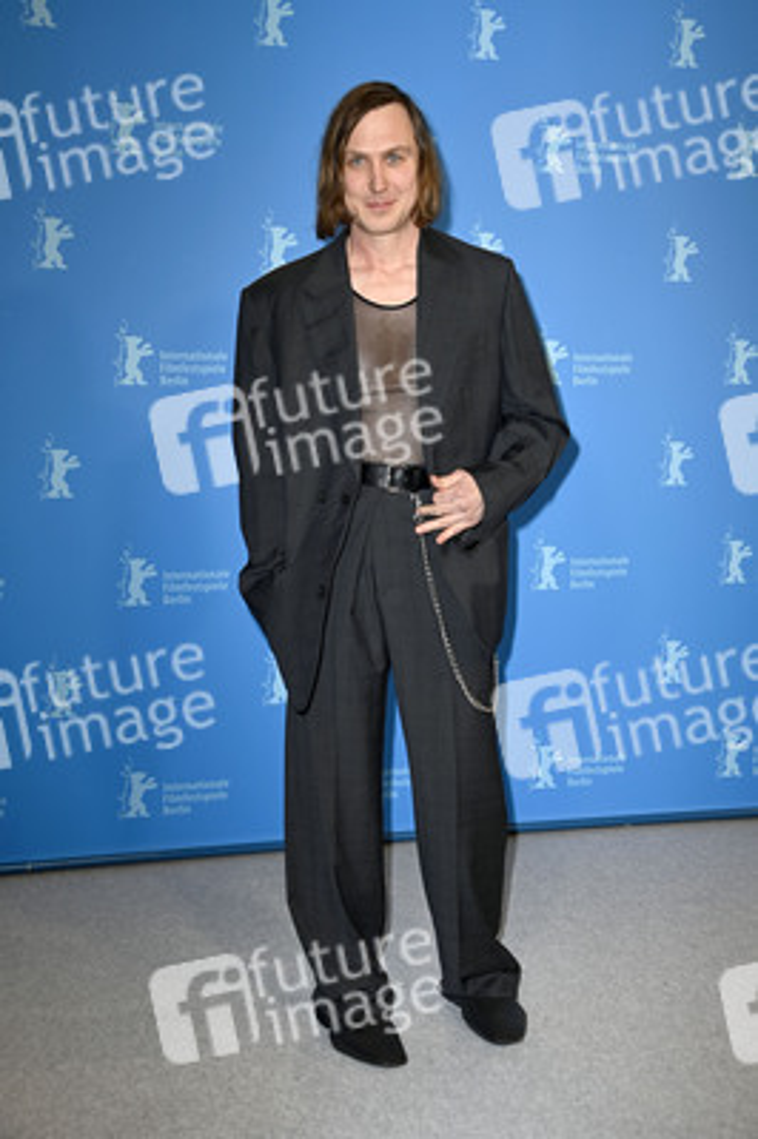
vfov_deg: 41.1
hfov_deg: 28.0
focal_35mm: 48
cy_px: 570
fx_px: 1519
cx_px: 379
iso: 640
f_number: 5
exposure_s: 1/250
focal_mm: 48
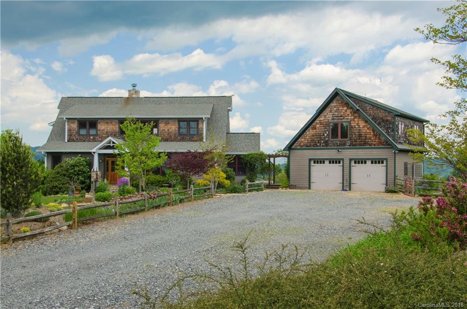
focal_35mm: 39
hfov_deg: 49.7
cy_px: 154
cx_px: 234
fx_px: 505
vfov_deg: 34.0
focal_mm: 26
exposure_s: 1/80
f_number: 11
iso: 100
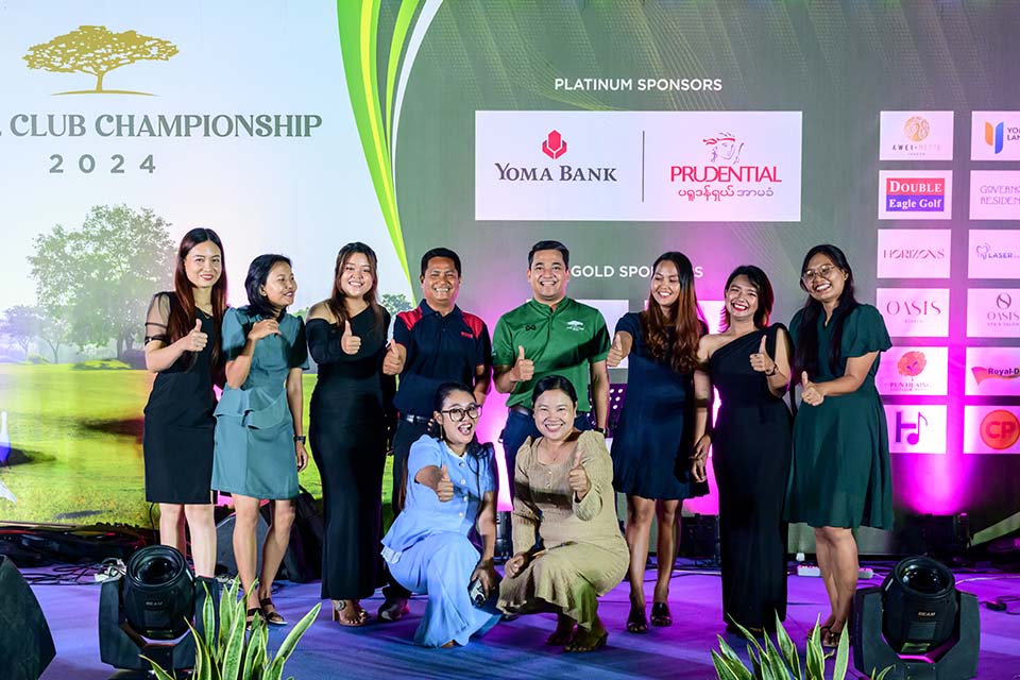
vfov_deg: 30.5
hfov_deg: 44.5
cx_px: 510
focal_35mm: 44
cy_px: 340
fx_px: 1247
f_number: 4.5
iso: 4000
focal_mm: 44
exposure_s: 1/250
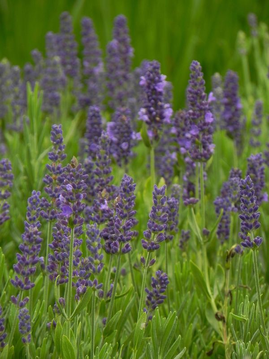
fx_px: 3906
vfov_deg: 5.3
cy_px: 180
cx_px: 134
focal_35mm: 377
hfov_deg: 3.9
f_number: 5
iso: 160
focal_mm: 67.2
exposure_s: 1/250
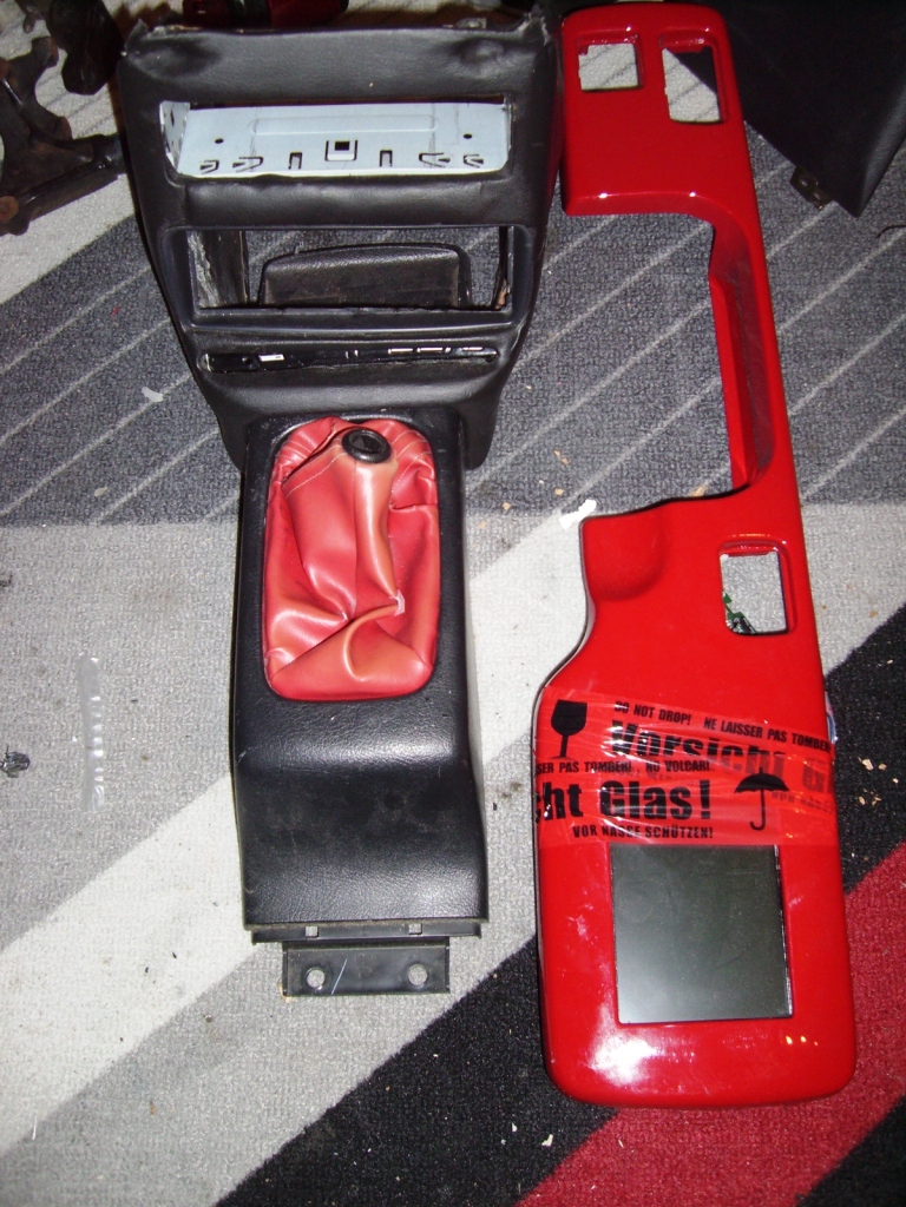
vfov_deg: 49.0
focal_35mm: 38
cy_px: 604
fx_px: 1326
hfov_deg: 37.7
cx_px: 453
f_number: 2.7
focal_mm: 6.2
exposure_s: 1/60
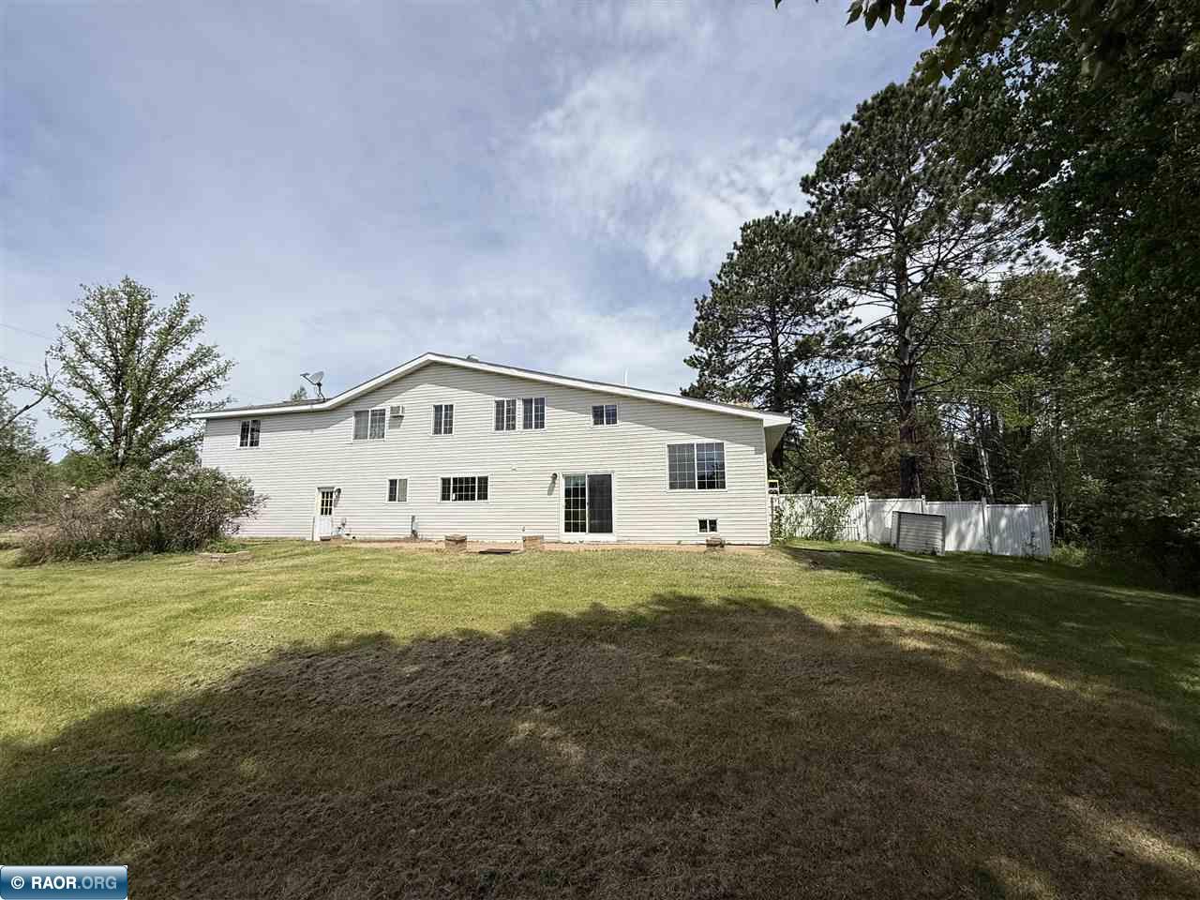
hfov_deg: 102.1
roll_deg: +0.2
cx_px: 600
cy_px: 450
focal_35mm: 14
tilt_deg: +8.8
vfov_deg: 85.7
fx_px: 485
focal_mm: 2.22
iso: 50
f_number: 2.2
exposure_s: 1/3891
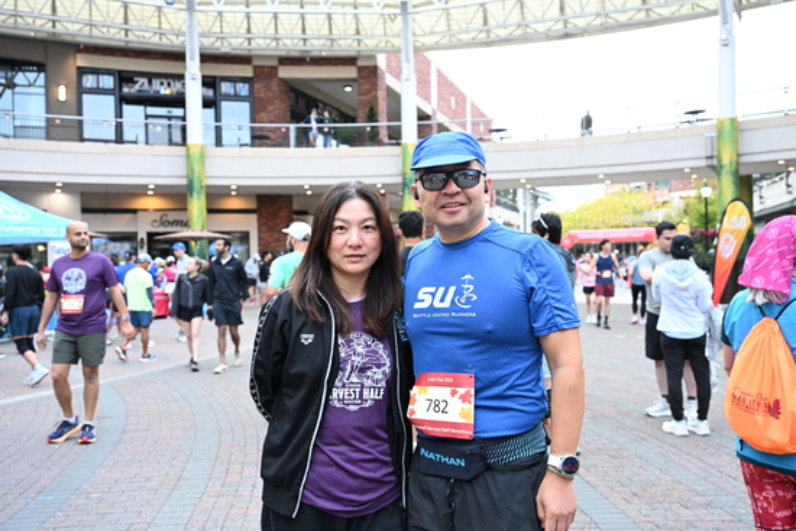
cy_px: 266
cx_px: 398
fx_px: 675
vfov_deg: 43.0
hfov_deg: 61.1
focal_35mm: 30
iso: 2000
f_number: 4
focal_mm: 30.5
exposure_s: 1/200
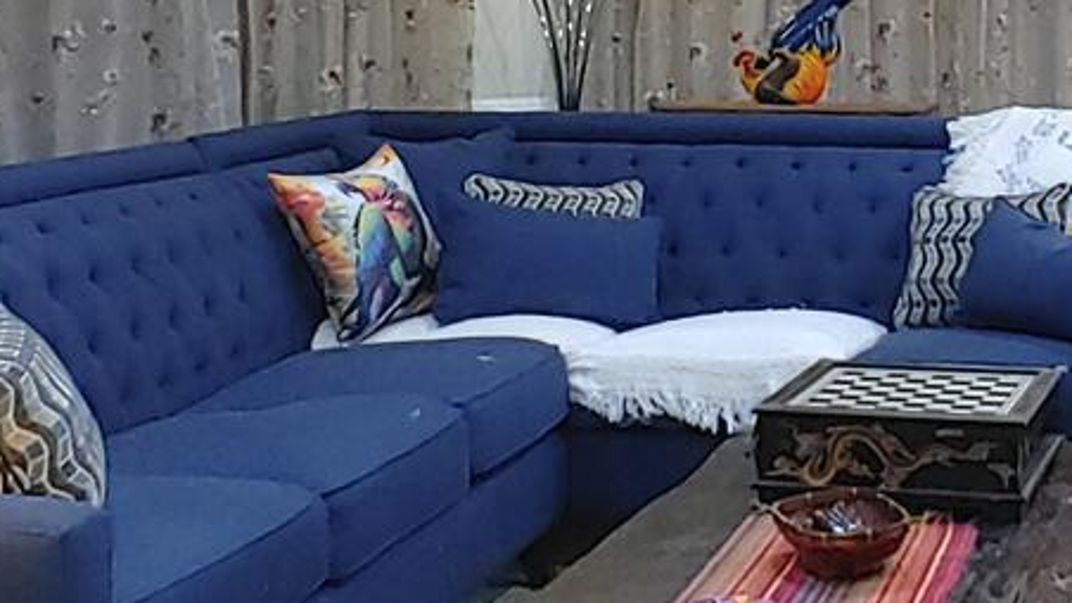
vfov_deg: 16.1
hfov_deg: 27.9
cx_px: 894
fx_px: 2103
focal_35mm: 74
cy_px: 69
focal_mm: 1.78
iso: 200
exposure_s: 1/20
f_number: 1.9
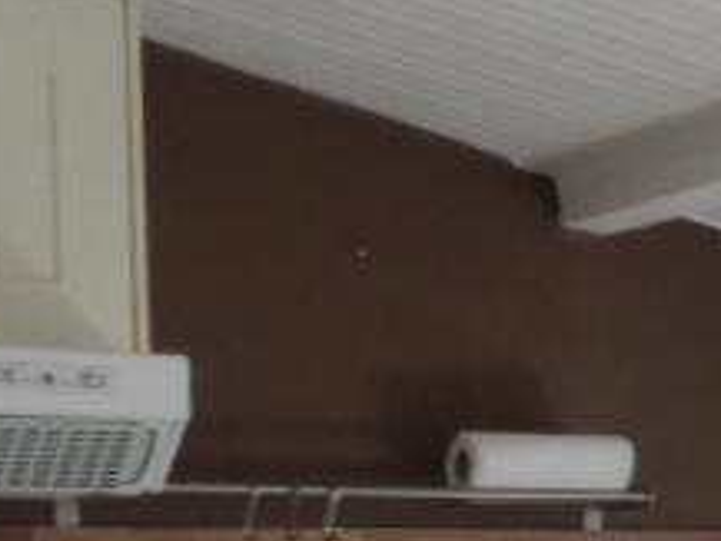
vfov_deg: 12.5
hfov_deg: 16.2
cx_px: 1013
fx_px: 2355
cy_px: 783
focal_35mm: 113
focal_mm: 3.9
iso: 100
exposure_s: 1/45
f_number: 3.2
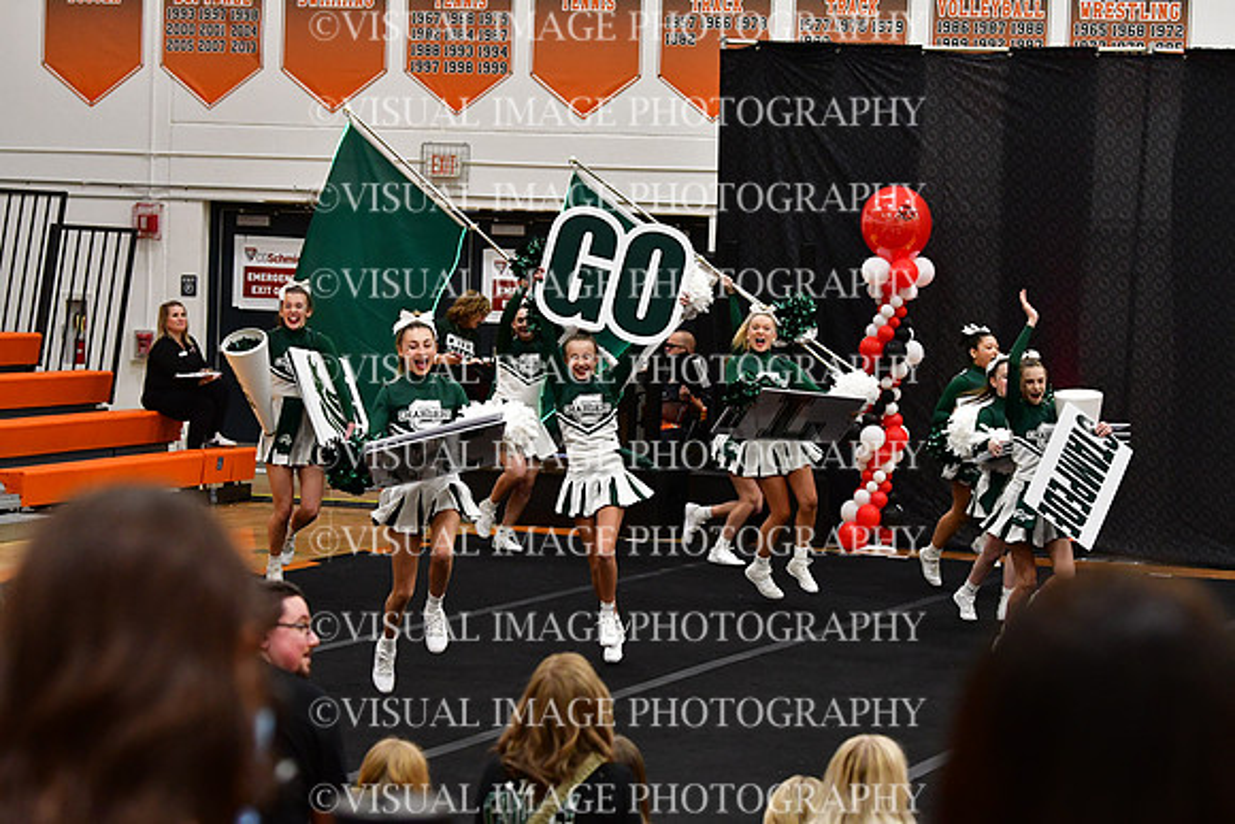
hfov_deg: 18.3
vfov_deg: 12.2
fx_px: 3843
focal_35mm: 112
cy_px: 412
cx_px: 618
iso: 4000
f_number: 4
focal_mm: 75
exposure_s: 1/500
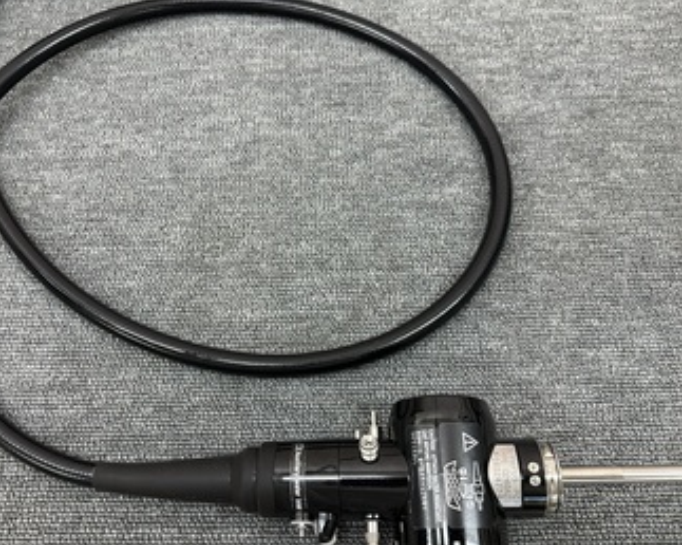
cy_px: 281
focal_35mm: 29
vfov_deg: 49.9
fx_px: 585
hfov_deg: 60.3
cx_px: 302
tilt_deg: -68.1
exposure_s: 1/120
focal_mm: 6.86
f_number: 1.78
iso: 160
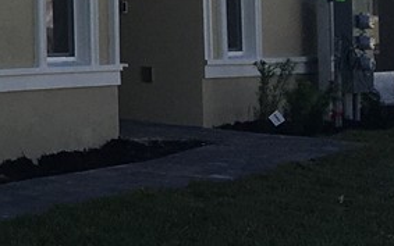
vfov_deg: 7.3
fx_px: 1869
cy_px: -253
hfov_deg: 10.5
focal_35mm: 174
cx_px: -525
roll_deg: -2.6
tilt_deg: +6.6
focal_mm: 4.15
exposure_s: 1/1399
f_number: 2.2
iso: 25
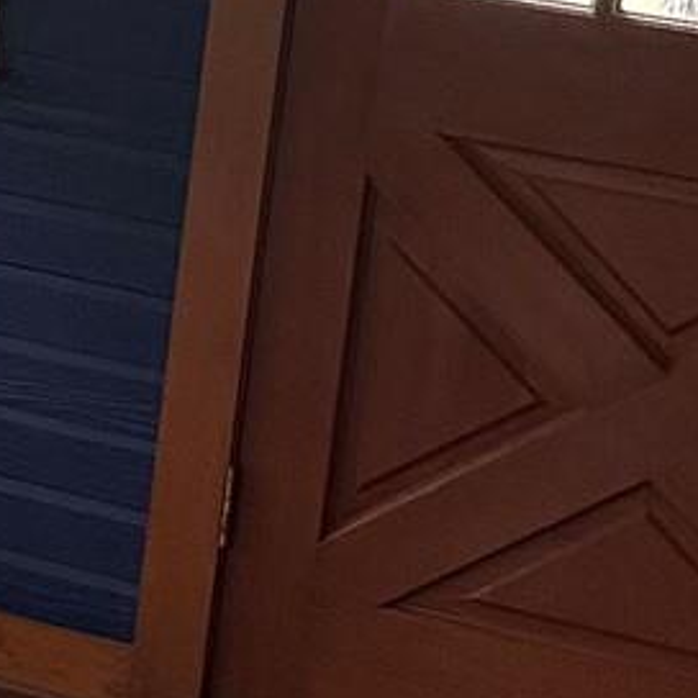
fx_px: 3650
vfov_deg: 10.7
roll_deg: -3.9
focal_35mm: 160
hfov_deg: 8.9
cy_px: -195
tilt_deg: -7.1
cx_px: -1388
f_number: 1.78
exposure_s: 1/120
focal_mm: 6.86
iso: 160
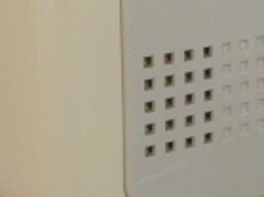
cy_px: -117
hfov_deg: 17.0
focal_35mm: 115
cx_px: 198
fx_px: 876
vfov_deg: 12.1
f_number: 3.2
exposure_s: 1/125
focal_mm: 4.43
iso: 800
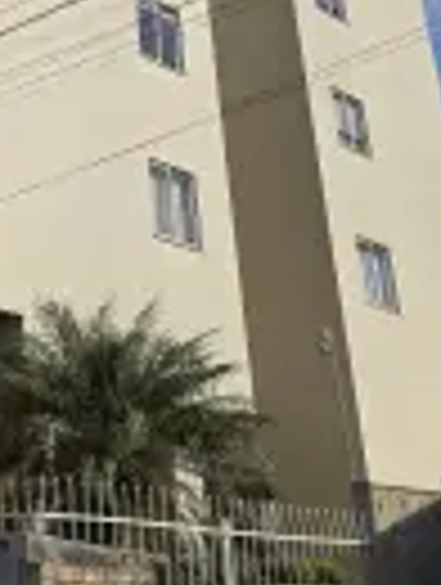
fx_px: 1050
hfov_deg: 21.6
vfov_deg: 28.0
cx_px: -119
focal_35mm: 62
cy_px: -76
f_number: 1.8
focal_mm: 5.4
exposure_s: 1/6412
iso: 80
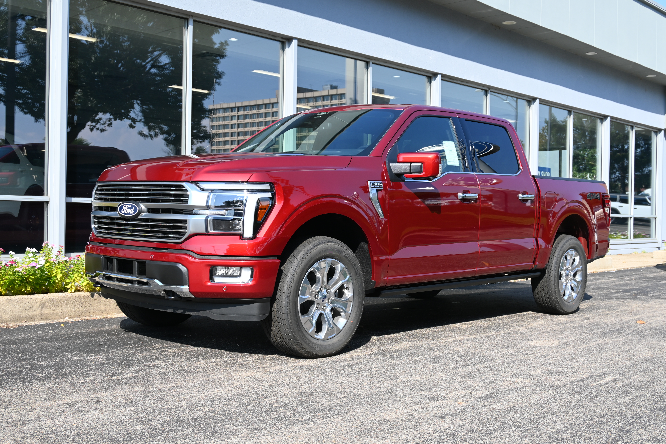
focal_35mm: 46
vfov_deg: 29.4
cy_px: 222
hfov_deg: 43.0
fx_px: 846
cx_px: 333
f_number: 6.3
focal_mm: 30.5
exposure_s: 1/320
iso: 100
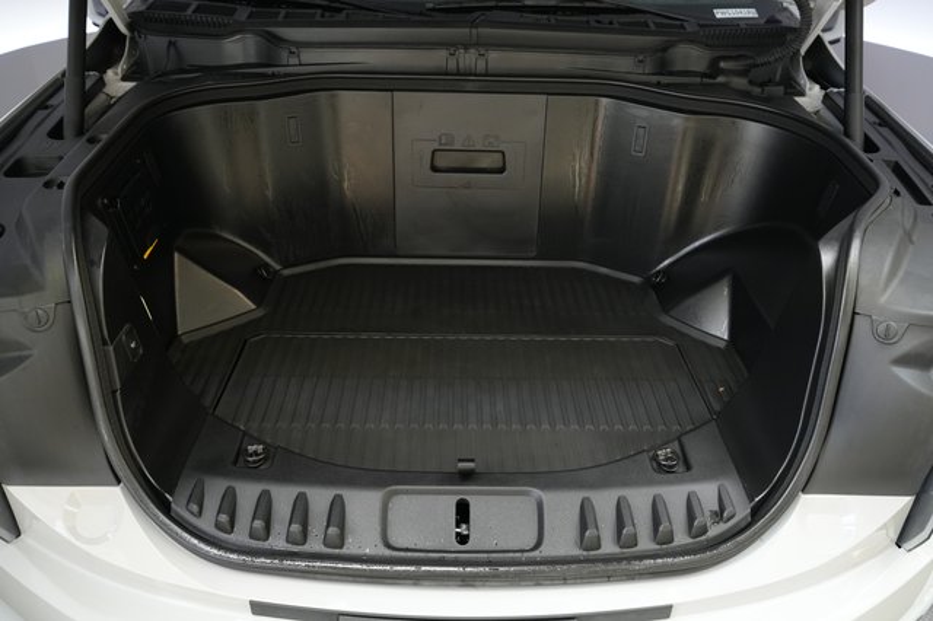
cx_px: 466
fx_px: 699
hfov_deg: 67.4
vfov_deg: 47.9
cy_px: 310
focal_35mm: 27
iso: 3200
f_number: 4
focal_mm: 27
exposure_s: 1/160
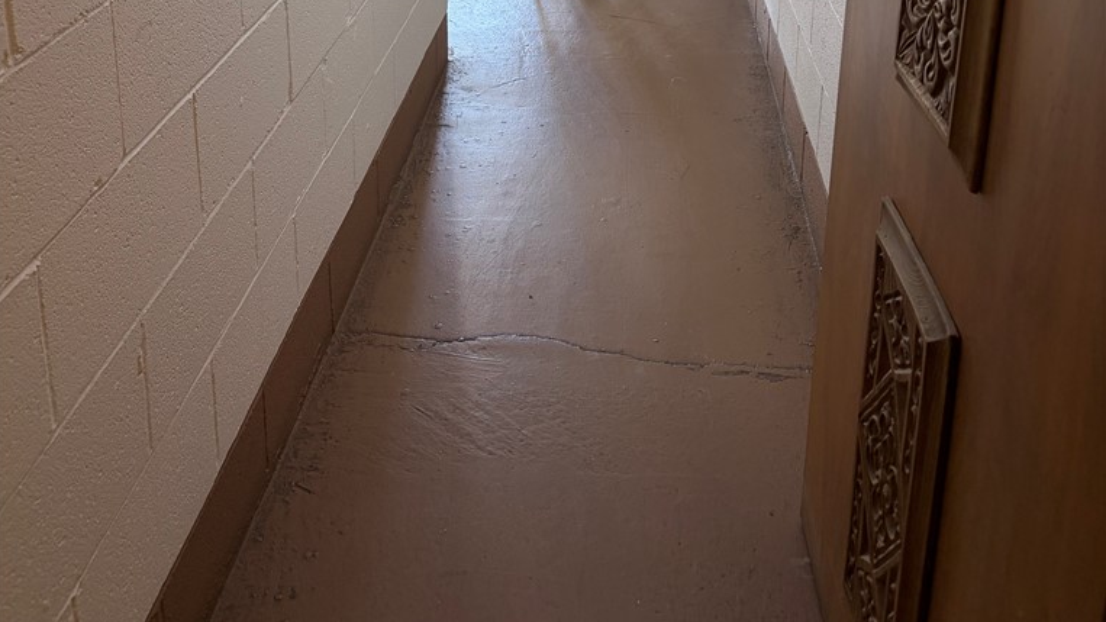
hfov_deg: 52.8
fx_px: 1114
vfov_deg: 28.0
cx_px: 551
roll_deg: -0.7
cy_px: -86
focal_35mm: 38
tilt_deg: -11.9
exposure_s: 1/60
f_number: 1.6
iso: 80
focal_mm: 5.96
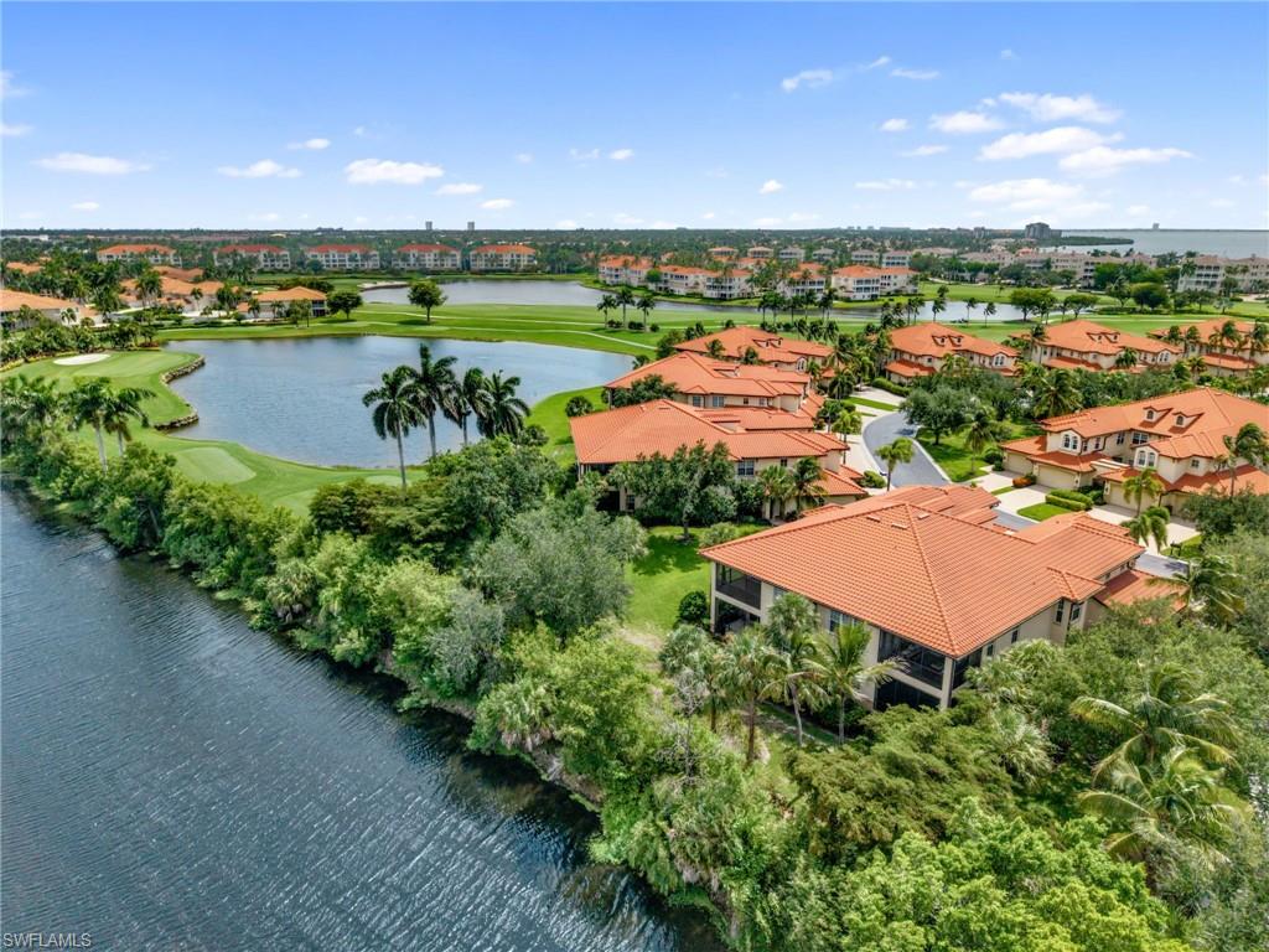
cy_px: 476
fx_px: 880
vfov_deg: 56.8
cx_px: 634
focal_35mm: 24
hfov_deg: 71.6
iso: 100
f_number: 1.8
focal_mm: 8.67
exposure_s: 1/640
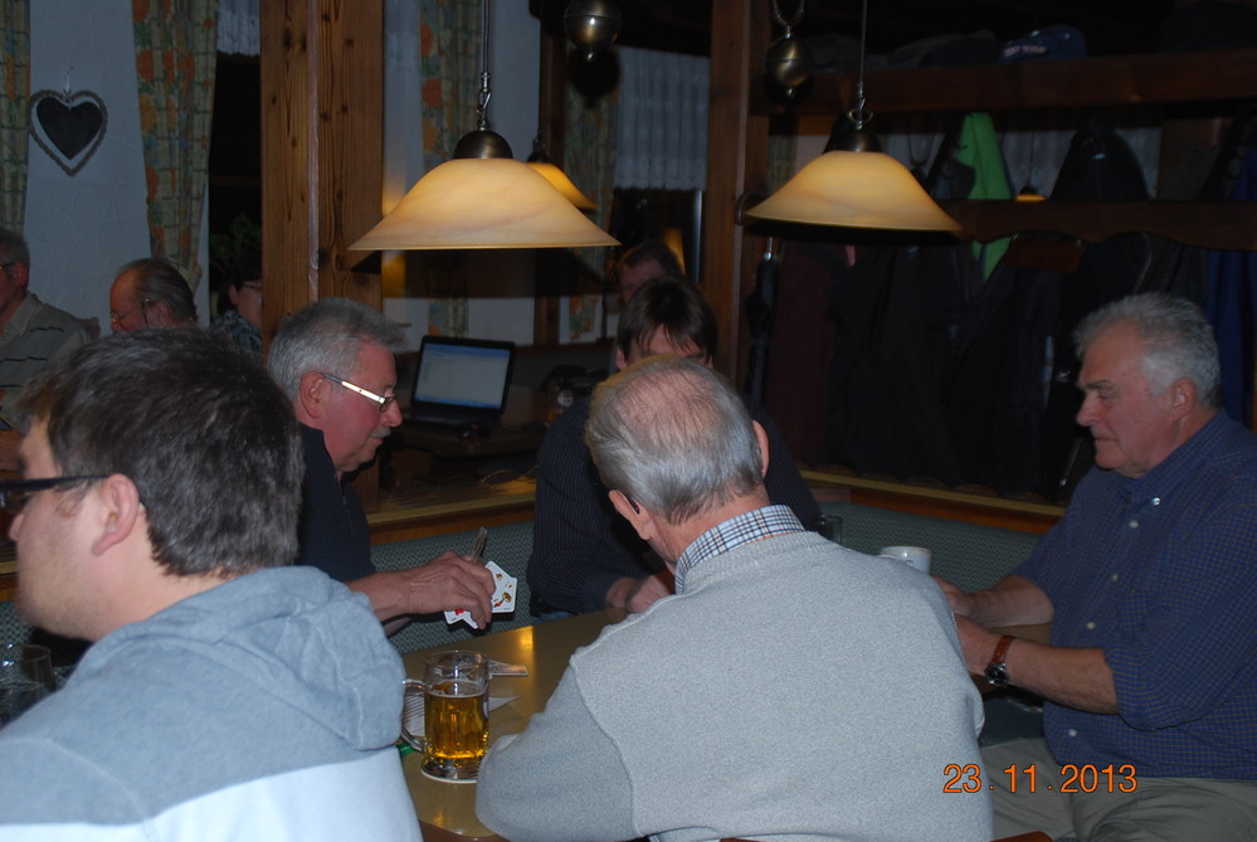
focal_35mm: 52
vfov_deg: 25.8
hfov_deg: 37.8
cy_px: 421
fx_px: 1836
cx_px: 628
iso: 200
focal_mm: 35
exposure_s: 1/60
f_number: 4.2
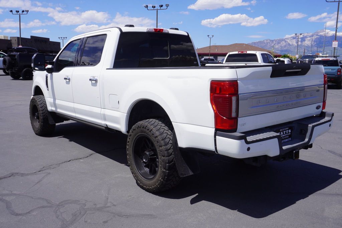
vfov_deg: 38.4
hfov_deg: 55.1
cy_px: 114
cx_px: 171
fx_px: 328
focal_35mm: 34
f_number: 10
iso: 100
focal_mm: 23
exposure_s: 1/200
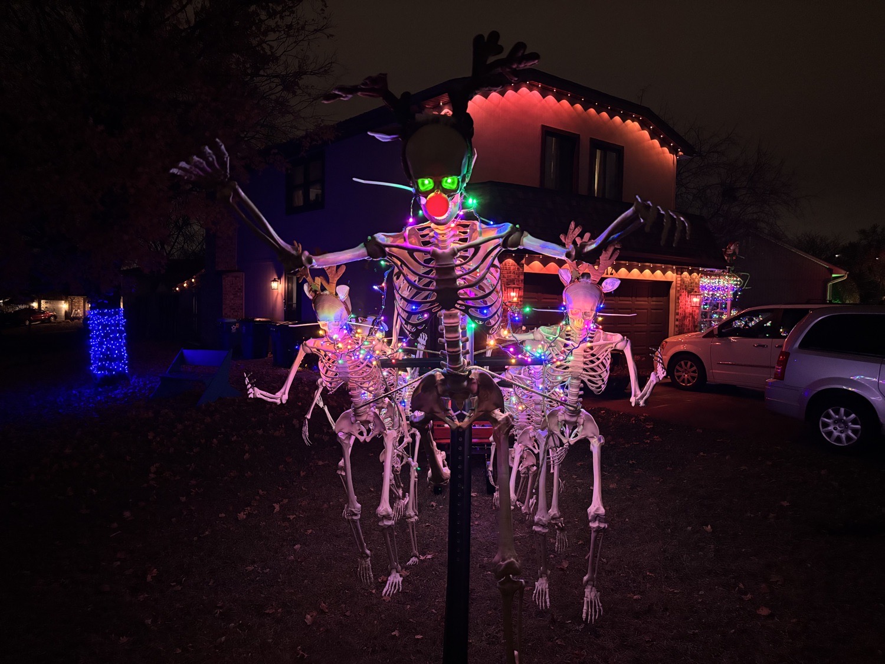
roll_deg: -1.3
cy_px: 332
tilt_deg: -4.8
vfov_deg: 53.1
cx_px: 442
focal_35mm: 26
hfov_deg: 67.3
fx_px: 665
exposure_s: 1/30
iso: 800
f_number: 1.6
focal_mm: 5.96
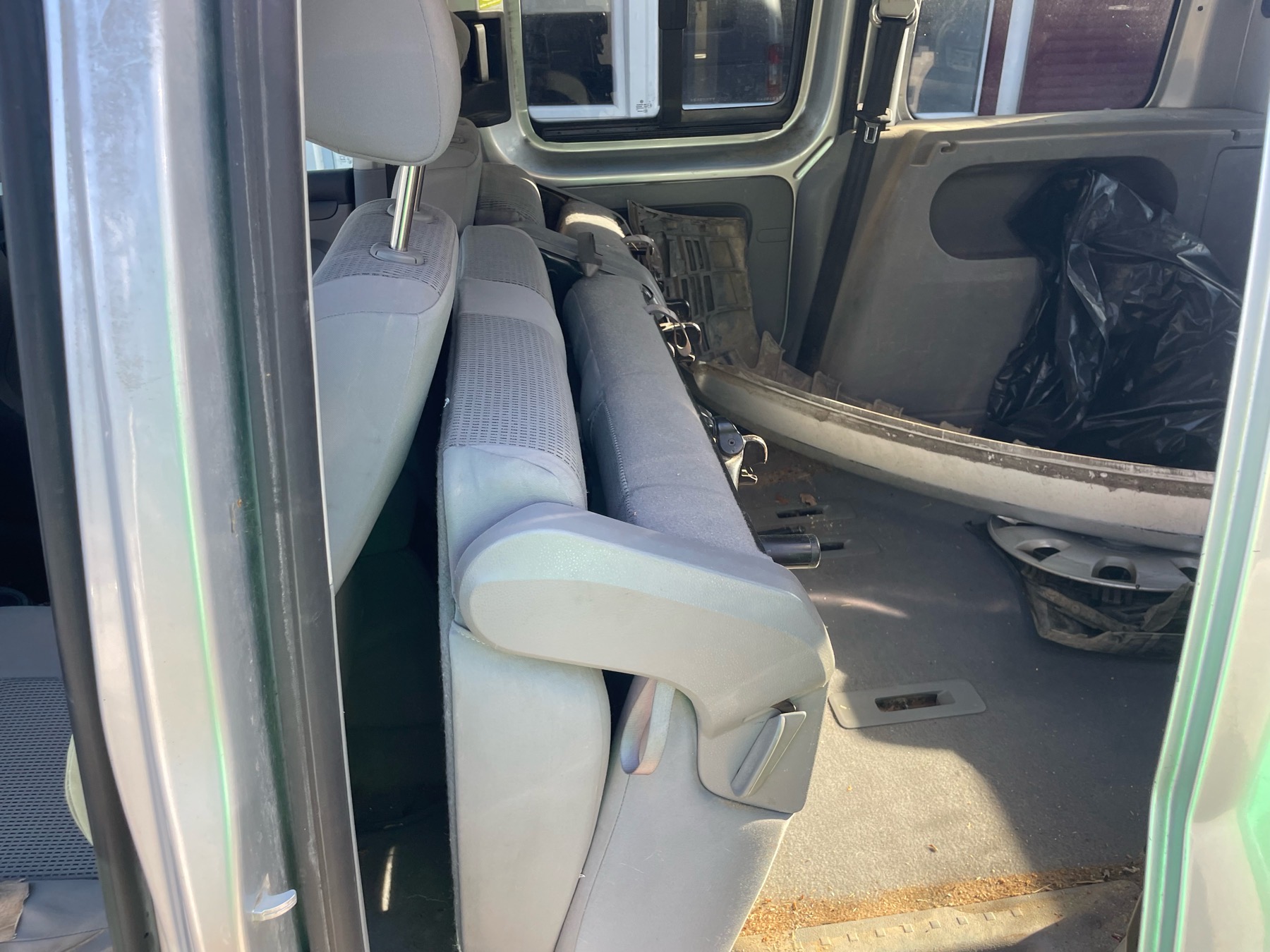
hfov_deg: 67.3
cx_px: 635
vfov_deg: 53.1
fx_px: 954
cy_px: 476
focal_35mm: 26
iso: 32
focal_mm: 4.2
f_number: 1.6
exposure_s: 1/121
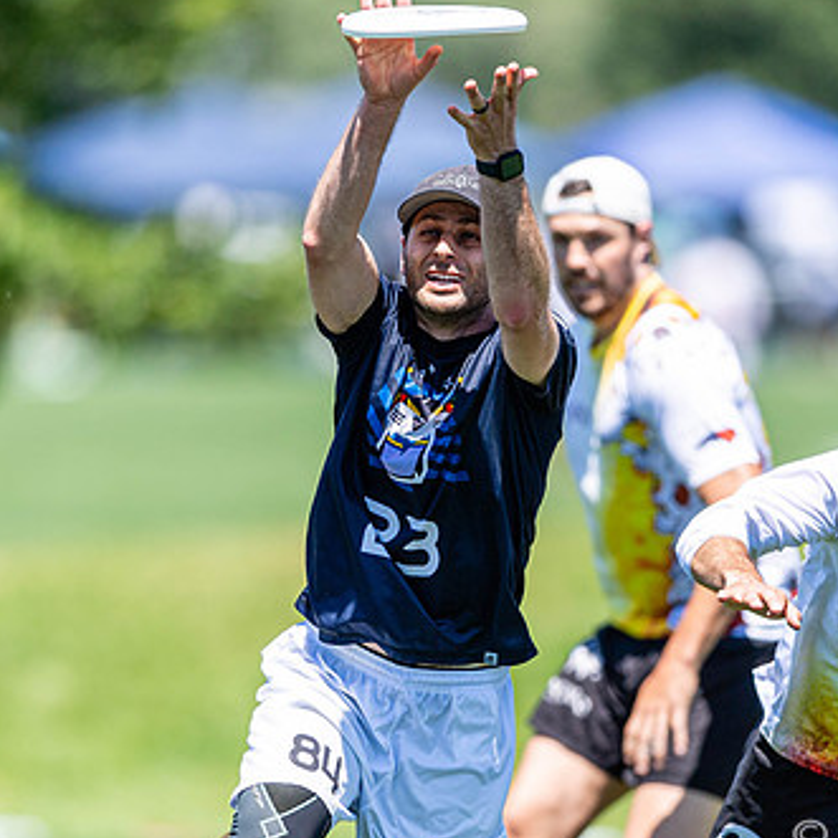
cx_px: 464
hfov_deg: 2.2
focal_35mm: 805
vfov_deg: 2.2
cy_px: 582
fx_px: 22048
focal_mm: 400
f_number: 2.8
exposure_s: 1/2000
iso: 100
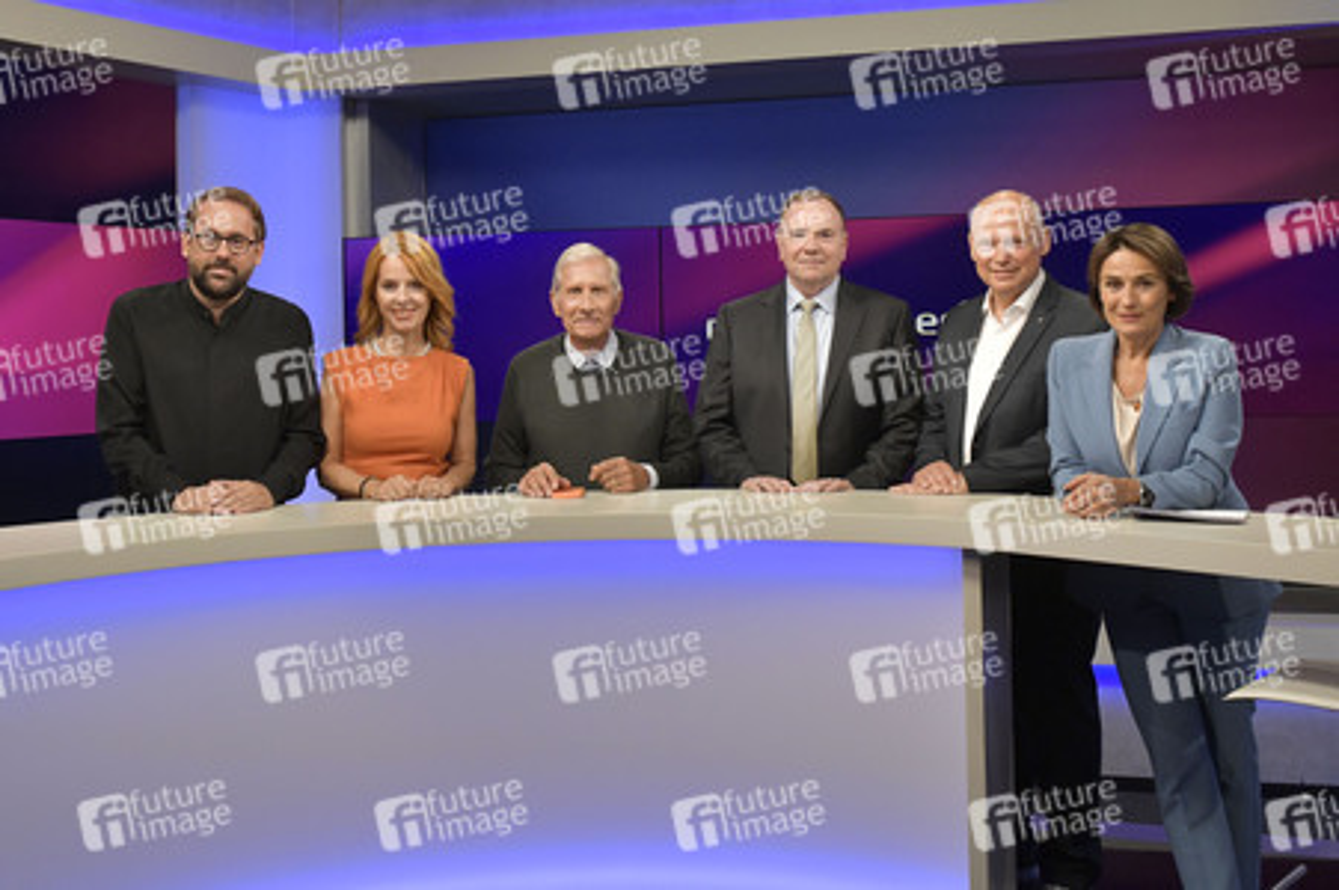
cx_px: 670
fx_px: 1152
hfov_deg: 60.3
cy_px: 445
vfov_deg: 42.3
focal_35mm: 31
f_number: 6.3
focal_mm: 31
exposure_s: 1/200
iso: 2500
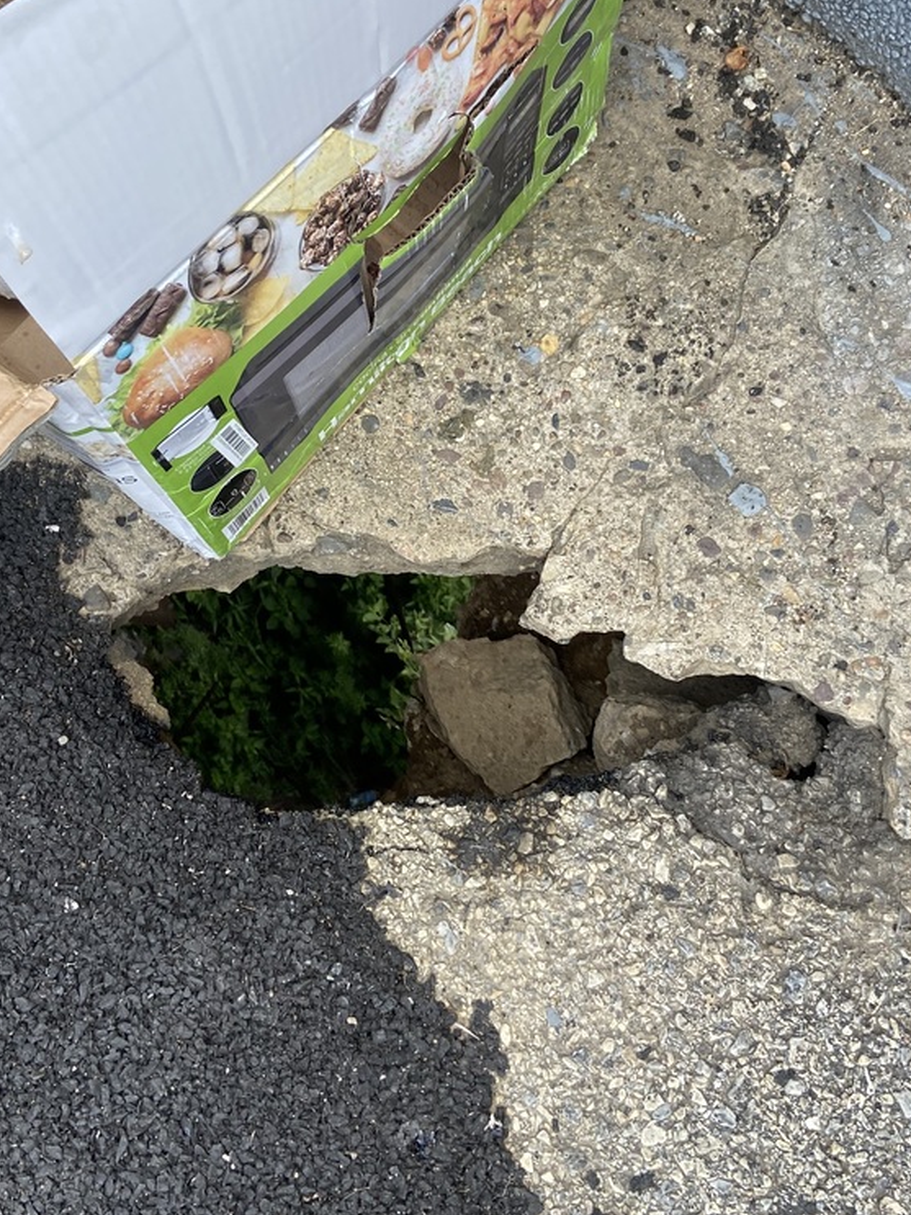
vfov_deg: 44.6
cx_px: 415
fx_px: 1474
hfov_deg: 34.3
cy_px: 500
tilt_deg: -70.9
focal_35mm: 42
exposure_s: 1/772
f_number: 1.8
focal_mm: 4.25
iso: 32
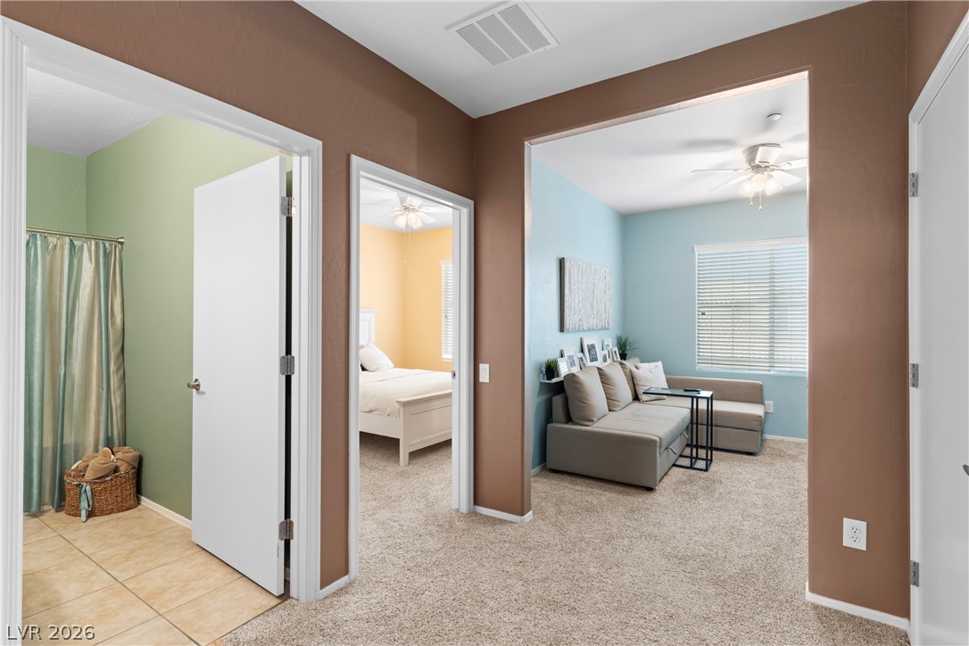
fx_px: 458
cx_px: 484
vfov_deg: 70.4
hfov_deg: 93.3
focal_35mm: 17
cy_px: 323
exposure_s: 1/5
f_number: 8
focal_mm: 17
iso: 400
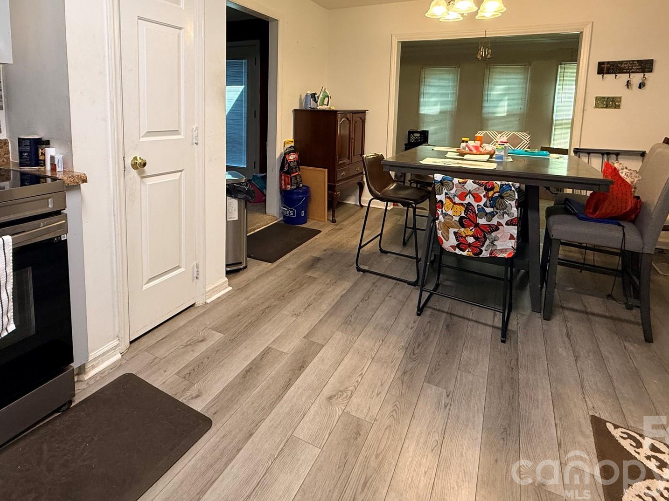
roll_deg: -1.8
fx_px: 386
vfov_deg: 63.5
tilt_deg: -5.8
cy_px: 150
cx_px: 314
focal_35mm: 20
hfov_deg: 81.7
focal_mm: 2.22
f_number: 2.2
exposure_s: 1/120
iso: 250
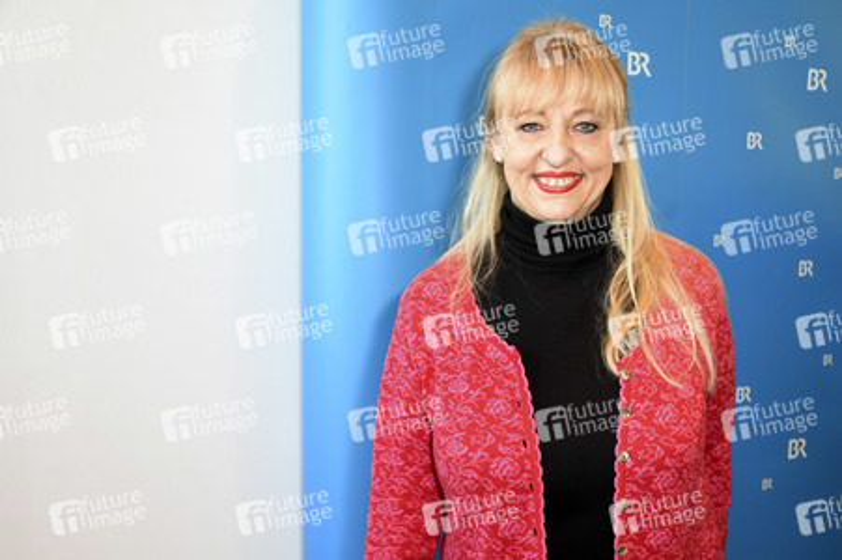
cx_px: 421
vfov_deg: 36.8
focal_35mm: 36
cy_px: 280
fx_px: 841
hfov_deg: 53.2
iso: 900
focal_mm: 24
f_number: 4.5
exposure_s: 1/125
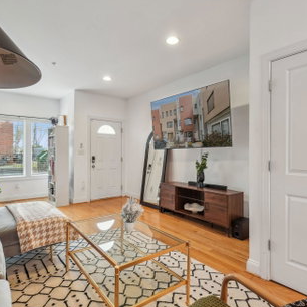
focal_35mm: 20
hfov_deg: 74.8
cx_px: 156
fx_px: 201
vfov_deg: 74.8
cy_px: 159
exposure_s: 1/3.33
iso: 100
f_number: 7.1
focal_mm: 10
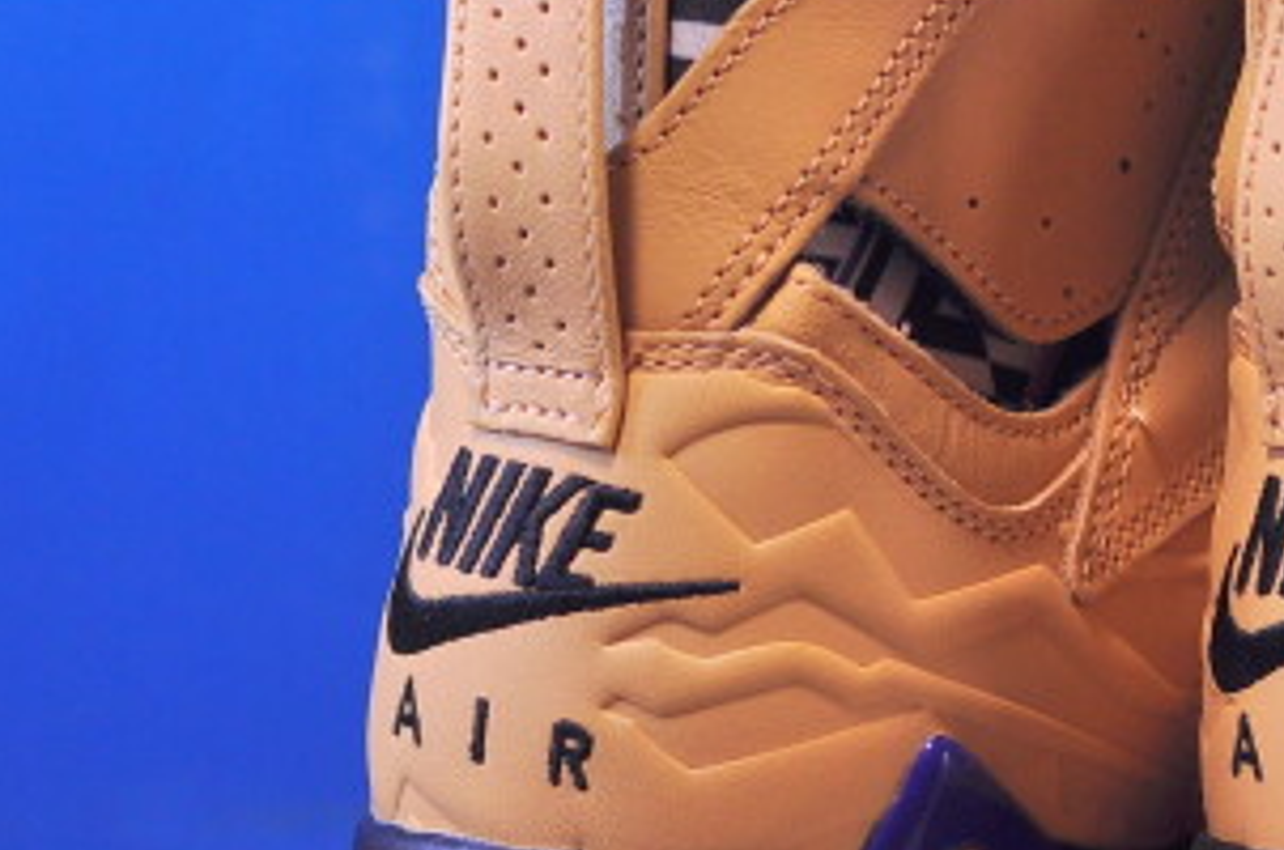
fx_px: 7083
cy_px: 317
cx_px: 1607
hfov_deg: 10.2
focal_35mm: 199
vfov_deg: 6.9
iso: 250
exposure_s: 1/250
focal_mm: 50
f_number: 3.2
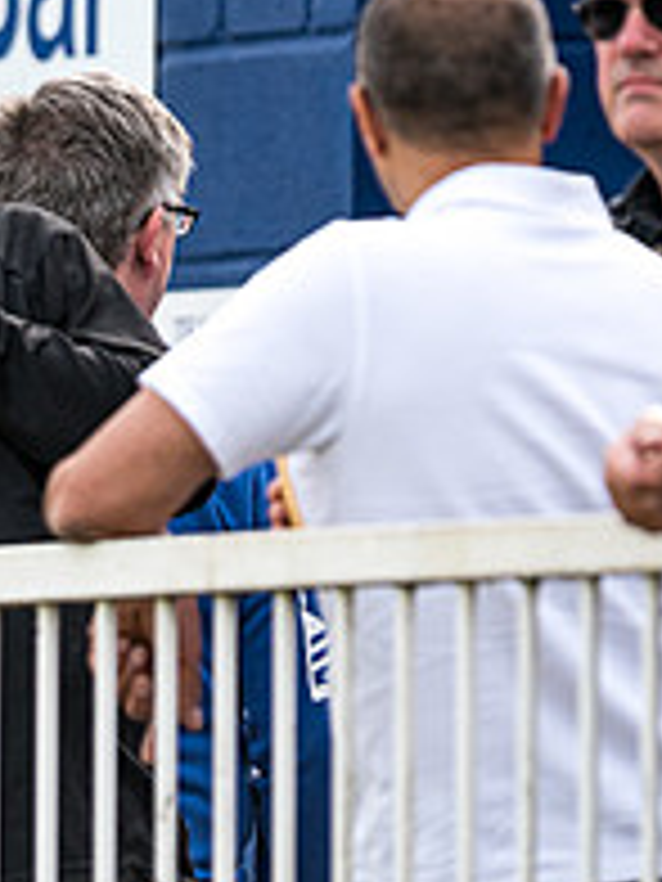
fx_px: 33862
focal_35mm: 1328
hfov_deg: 1.1
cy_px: 369
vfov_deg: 1.5
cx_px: -295
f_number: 4
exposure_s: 1/3200
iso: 400
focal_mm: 400
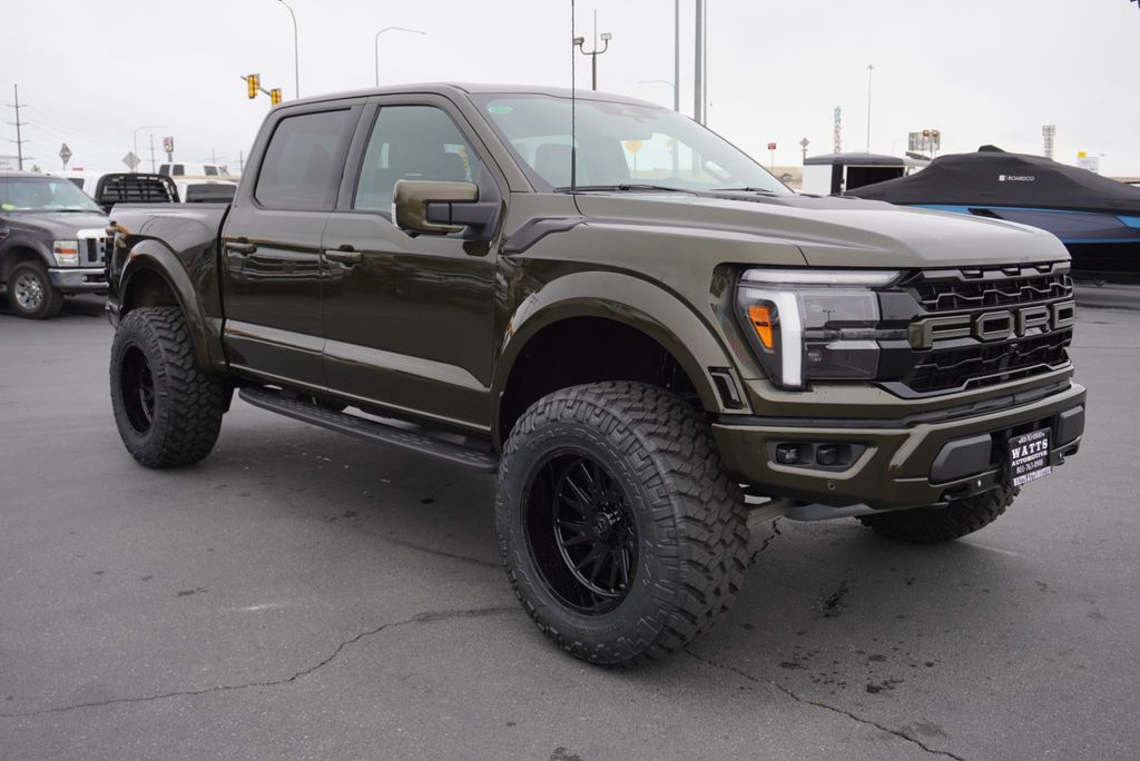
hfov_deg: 57.2
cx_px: 570
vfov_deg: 40.0
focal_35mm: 33
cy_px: 380
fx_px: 1046
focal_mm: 22
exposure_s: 1/80
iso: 100
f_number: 5
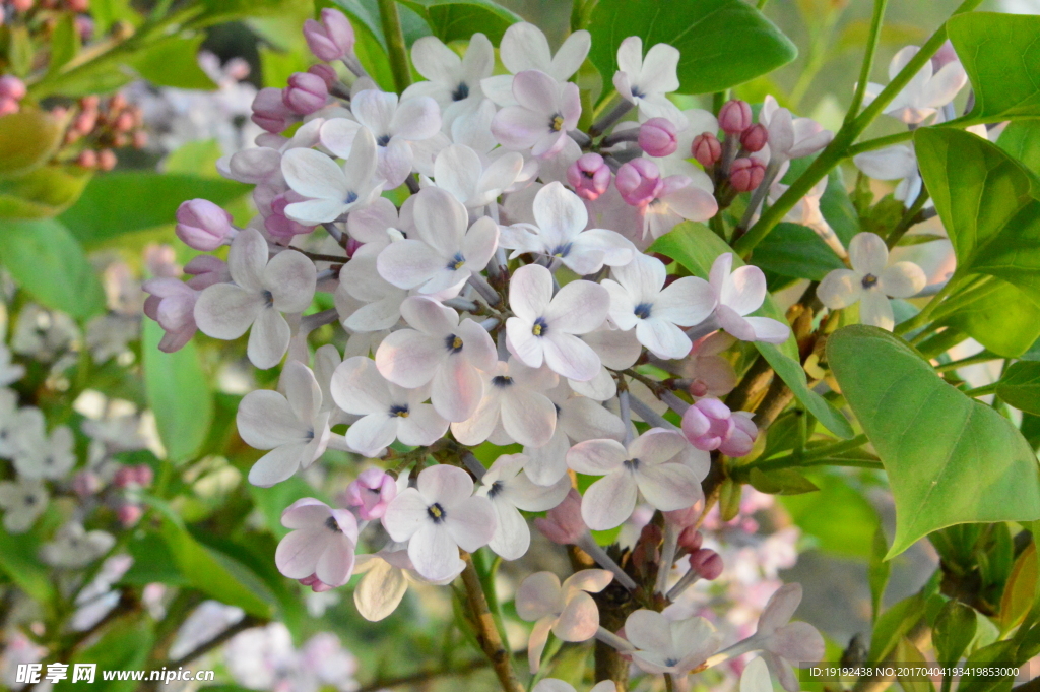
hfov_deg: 16.1
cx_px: 520
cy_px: 346
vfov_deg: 10.7
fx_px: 3680
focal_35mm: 128
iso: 6400
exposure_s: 1/250
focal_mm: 85
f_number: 25
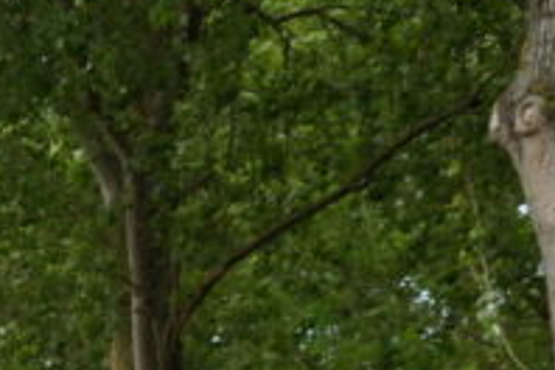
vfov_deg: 7.9
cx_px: -558
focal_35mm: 160
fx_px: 2466
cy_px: 893
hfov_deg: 11.5
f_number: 4
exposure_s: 1/1250
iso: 1250
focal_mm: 31
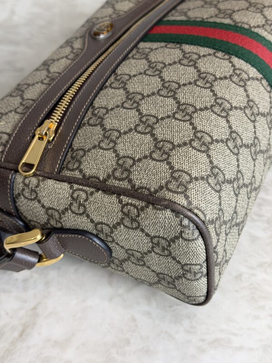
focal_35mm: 48
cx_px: 136
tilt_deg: -47.3
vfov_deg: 39.7
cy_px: 182
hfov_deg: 30.3
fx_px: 503
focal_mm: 6.76
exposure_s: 1/60
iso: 64
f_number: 1.78
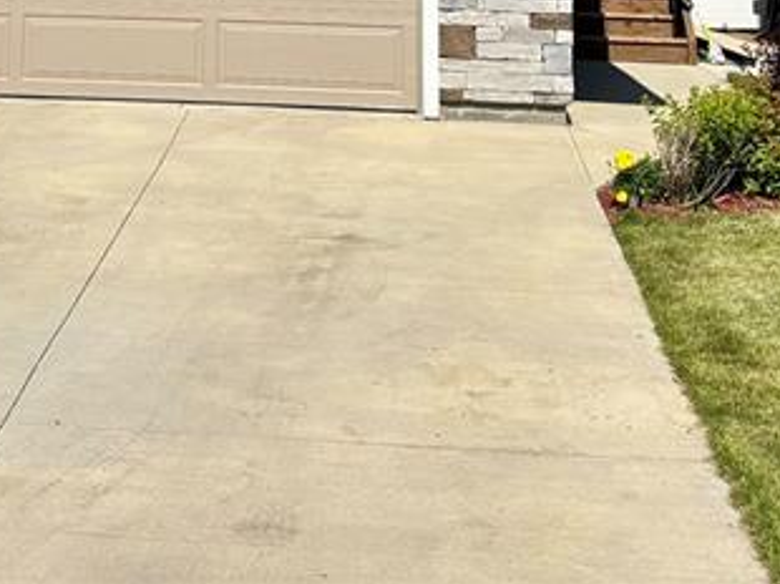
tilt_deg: +9.0
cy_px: -380
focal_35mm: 86
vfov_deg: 15.4
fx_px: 1936
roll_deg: -1.3
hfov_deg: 22.5
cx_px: 166
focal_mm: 5.96
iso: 50
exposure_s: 1/6329
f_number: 1.6
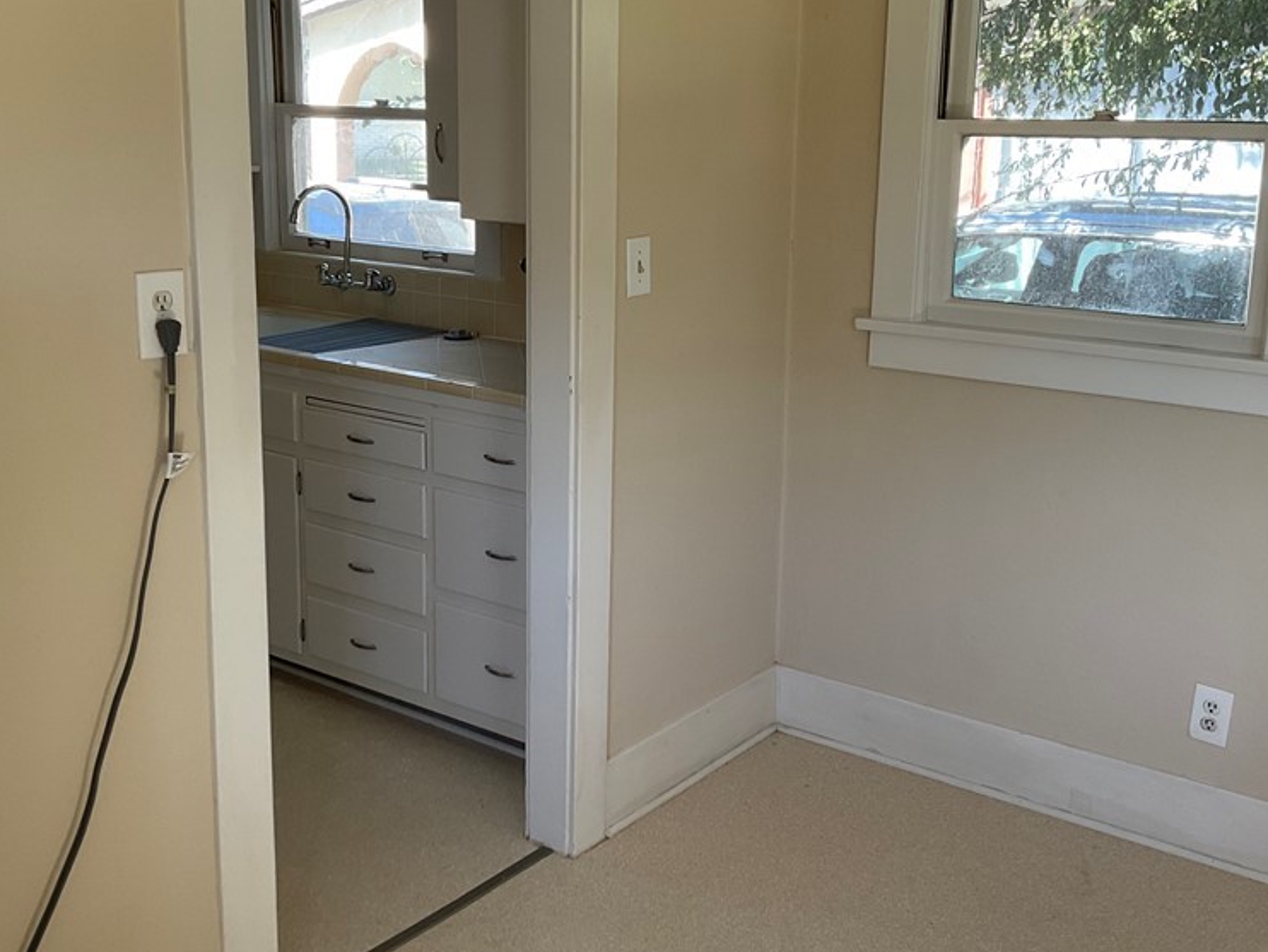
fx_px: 1466
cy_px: 403
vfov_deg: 35.9
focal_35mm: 40
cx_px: 675
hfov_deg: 46.8
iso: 32
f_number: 1.8
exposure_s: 1/60
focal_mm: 3
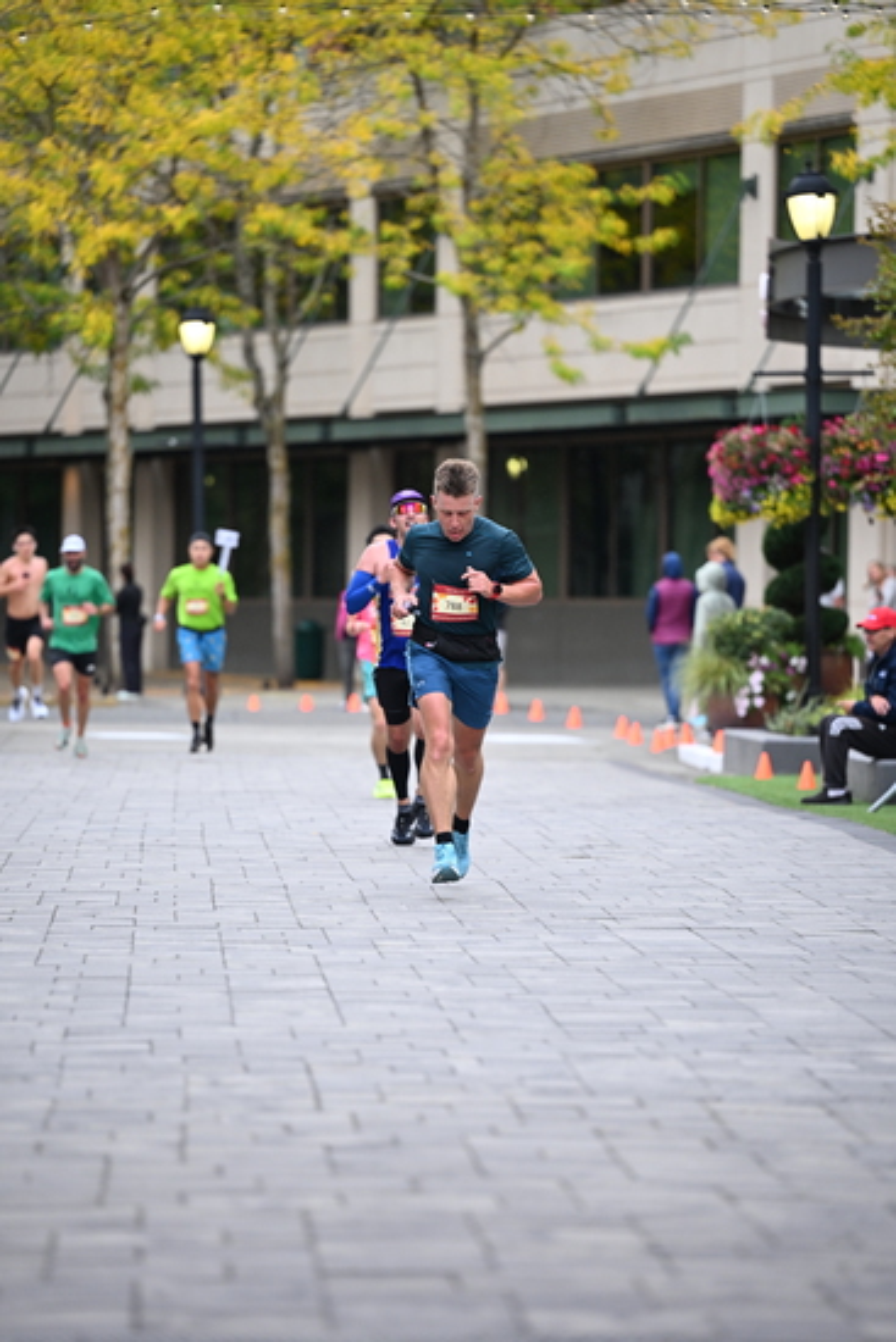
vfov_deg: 11.7
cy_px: 671
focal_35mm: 175
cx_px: 448
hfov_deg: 7.9
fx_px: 6529
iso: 1000
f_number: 2.8
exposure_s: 1/1600
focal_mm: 175
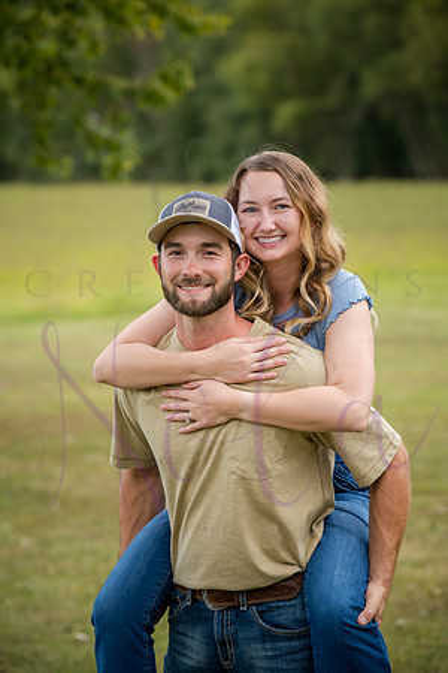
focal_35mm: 125
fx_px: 2333
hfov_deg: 11.0
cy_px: 336
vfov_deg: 16.4
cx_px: 224
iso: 400
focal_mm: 125
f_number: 4.5
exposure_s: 1/400
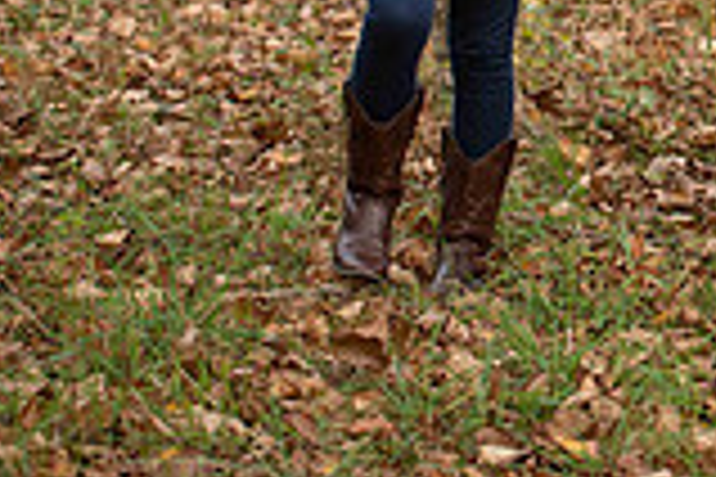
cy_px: -322
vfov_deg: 5.0
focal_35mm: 274
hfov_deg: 7.4
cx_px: 1072
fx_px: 5449
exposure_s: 1/200
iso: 800
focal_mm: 75
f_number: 3.2
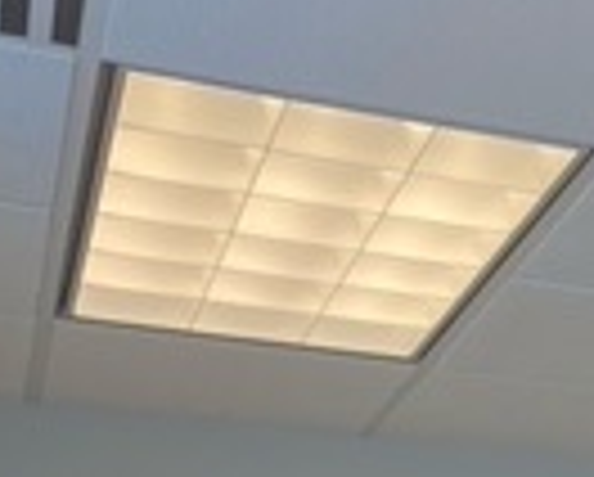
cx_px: 1066
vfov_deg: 11.3
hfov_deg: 13.9
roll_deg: +0.7
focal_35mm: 123
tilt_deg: -1.2
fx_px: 2166
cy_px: 972
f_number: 1.8
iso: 125
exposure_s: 1/120
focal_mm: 4.25
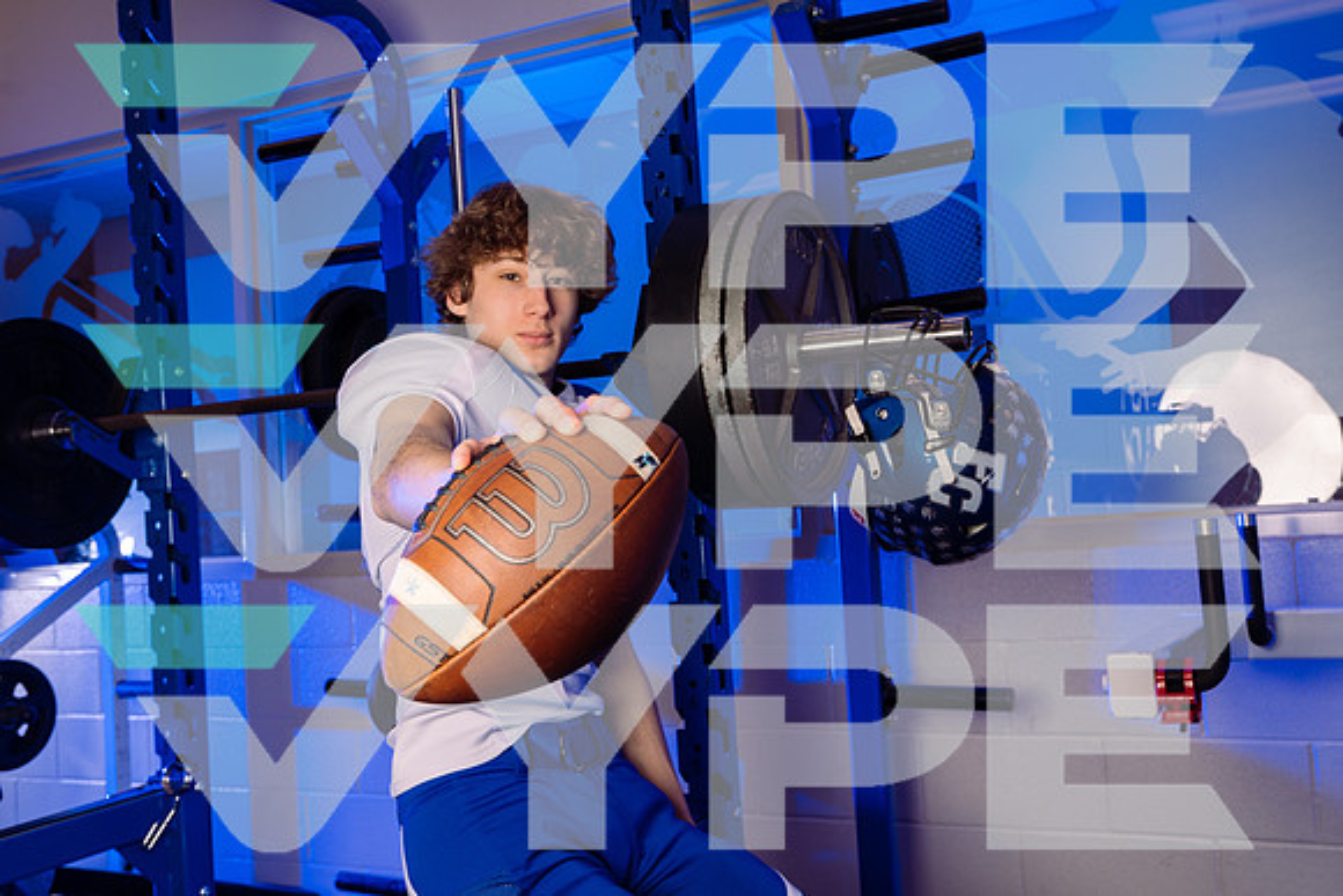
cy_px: 448
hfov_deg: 50.7
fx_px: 1418
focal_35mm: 38
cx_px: 672
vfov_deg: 35.1
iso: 400
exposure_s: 1/200
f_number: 7.1
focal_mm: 38
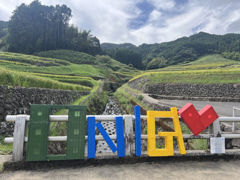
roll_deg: -1.2
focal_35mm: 26
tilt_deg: +0.9
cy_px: 90
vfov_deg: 53.1
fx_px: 180
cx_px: 120
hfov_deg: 67.3
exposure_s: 1/1698
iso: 50
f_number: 1.5
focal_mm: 5.7
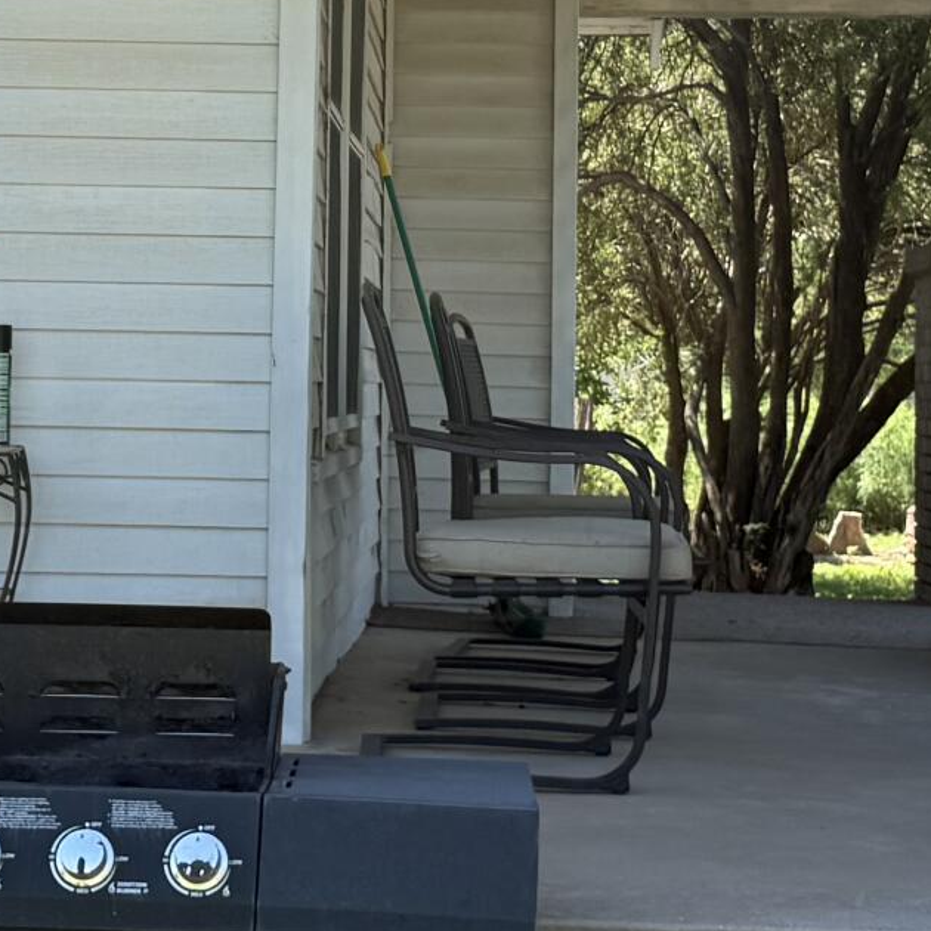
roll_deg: -2.4
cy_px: 281
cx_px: 353
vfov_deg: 17.2
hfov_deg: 17.2
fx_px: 3073
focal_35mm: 101
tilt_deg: +2.7
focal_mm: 6.76
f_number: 1.78
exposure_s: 1/1464
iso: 100
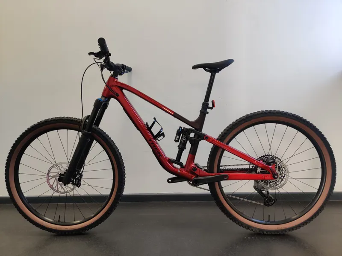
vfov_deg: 51.4
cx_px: 171
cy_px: 128
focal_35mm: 27
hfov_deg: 65.3
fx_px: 267
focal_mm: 4.75
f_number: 1.65
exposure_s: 1/50
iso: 160
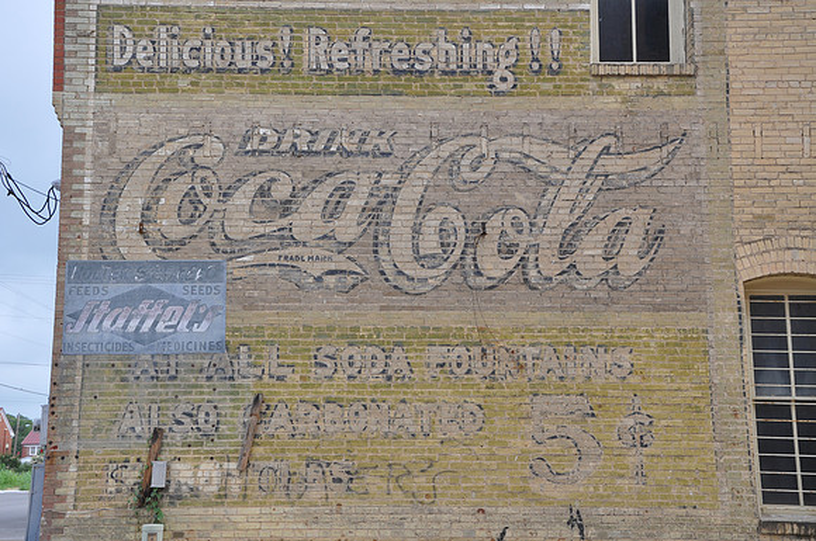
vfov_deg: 26.4
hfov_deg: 38.9
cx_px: 408
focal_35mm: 51
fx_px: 1154
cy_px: 270
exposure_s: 1/60
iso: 200
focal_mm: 34
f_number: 8
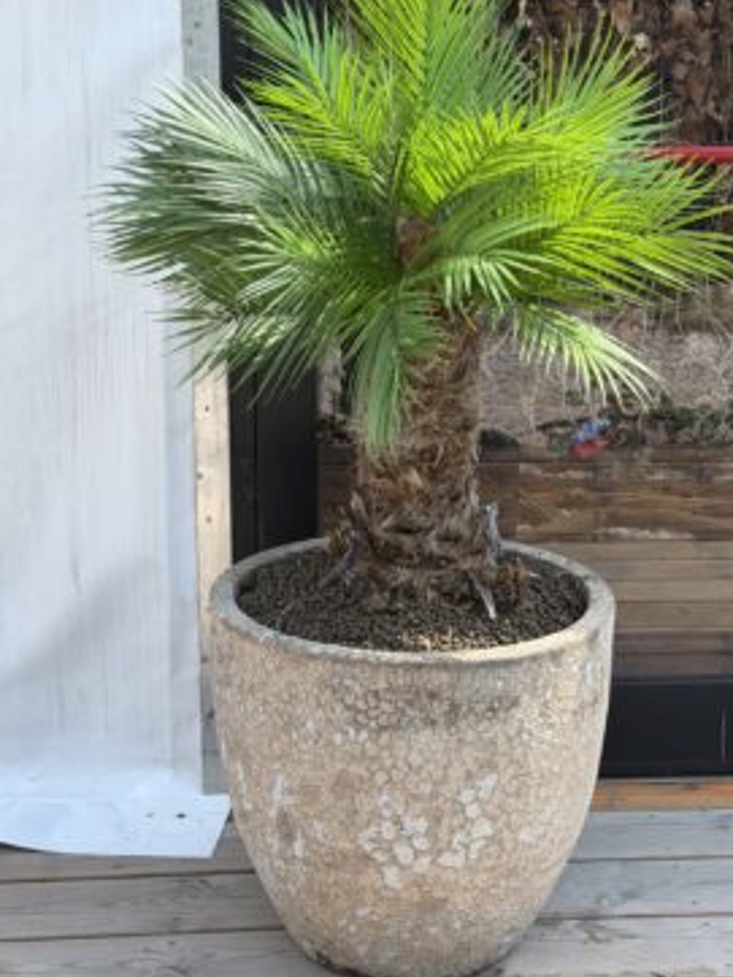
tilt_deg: -12.9
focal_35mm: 57
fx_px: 1608
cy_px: 418
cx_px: 414
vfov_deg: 33.7
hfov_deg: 25.7
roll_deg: -0.3
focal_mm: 6.76
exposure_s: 1/778
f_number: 1.78
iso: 64
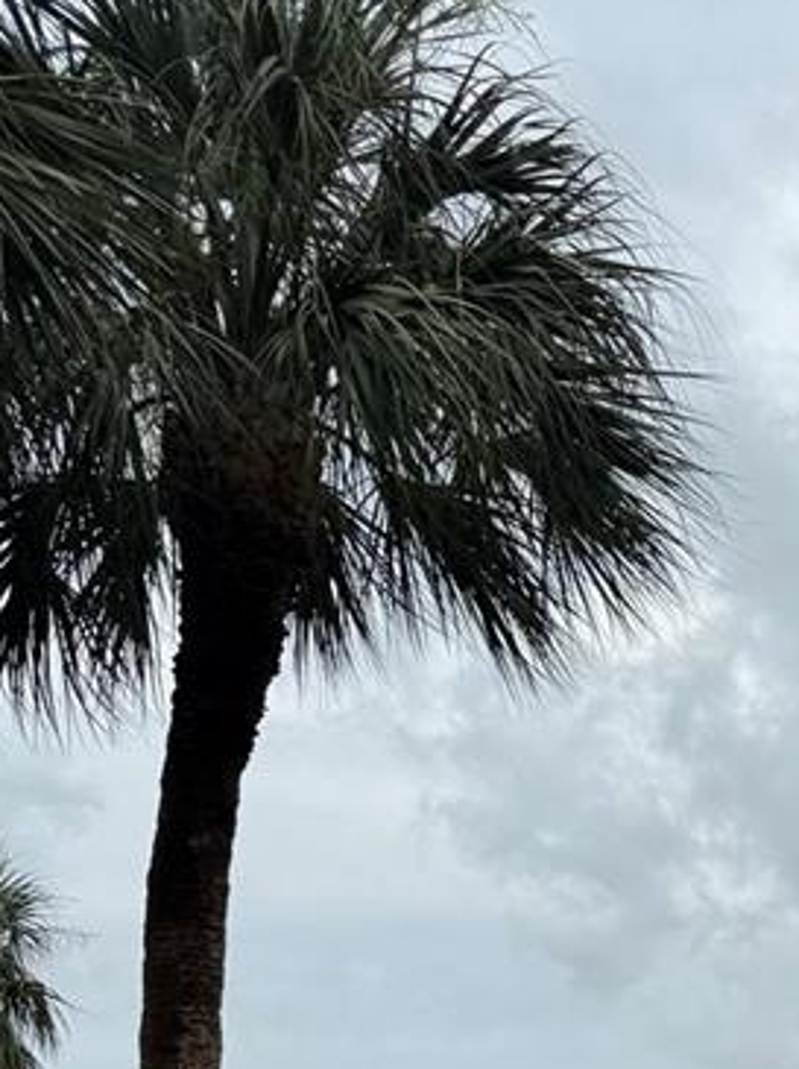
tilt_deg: -5.7
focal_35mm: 79
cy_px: 1552
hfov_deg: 17.4
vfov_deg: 21.3
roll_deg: +3.1
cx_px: 1071
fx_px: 2436
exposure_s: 1/3096
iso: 80
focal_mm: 6.76
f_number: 1.78
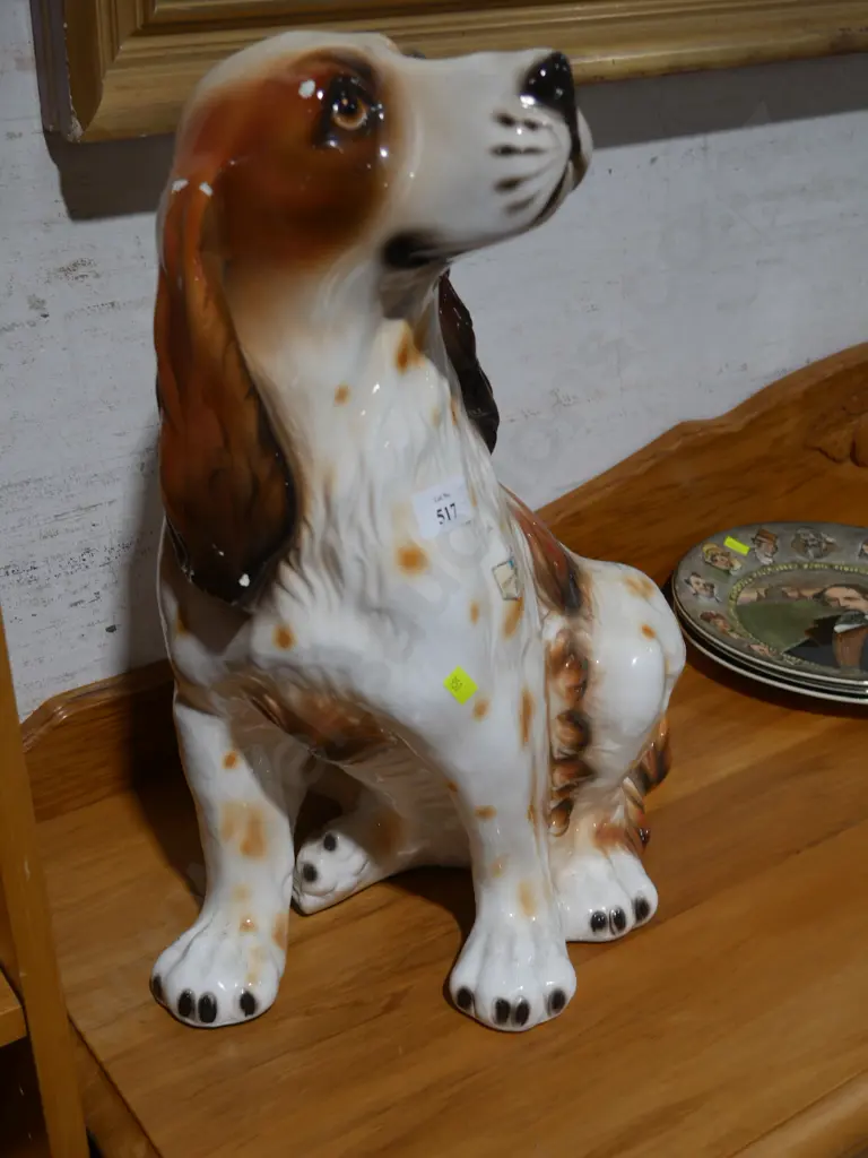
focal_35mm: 42
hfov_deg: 34.3
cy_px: 579
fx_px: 1404
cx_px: 434
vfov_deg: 44.8
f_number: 4.6
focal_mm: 21
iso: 250
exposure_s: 1/60
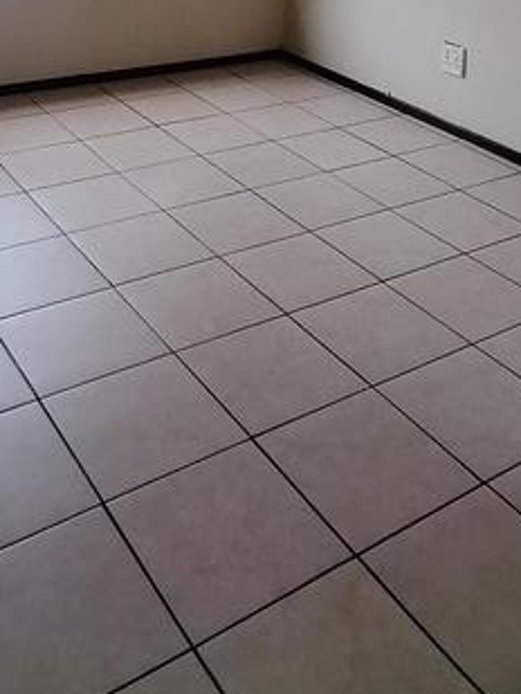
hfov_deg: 32.9
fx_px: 882
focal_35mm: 44
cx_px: 256
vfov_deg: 37.9
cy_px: -11
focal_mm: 1.78
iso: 80
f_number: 2.4
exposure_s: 1/100
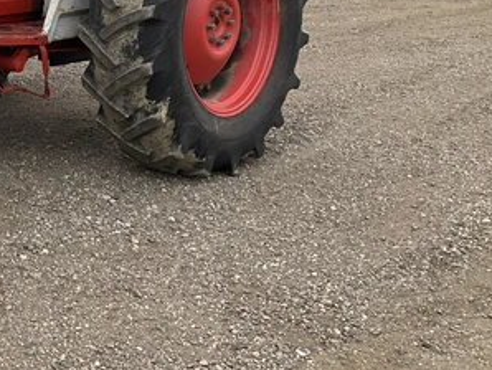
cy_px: -49
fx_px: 1038
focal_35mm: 73
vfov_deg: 19.3
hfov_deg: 24.0
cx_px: -111
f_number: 1.8
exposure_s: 1/1626
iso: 25
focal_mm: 3
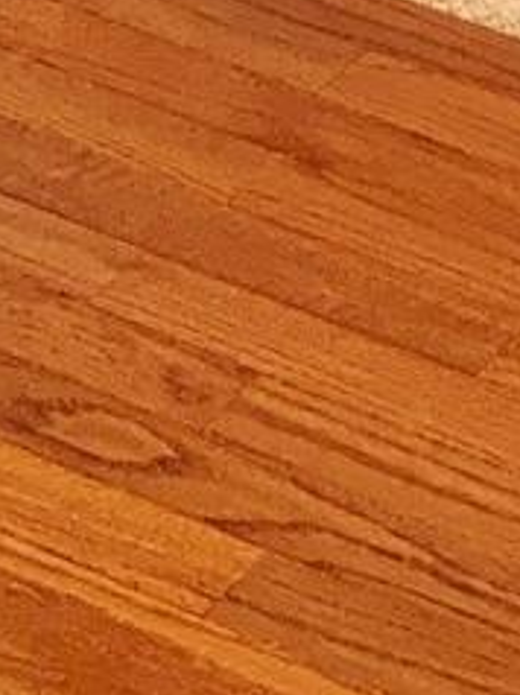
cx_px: 578
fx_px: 4495
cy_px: -1262
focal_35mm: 224
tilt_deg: -15.0
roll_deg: -2.8
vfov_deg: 7.8
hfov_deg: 6.6
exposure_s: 1/60
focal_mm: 4.25
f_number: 1.8
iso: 80
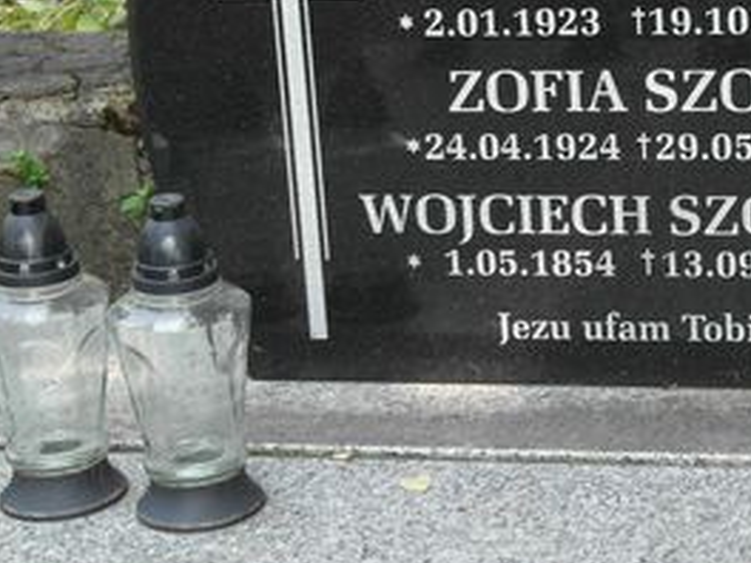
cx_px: 745
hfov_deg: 18.8
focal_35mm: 102
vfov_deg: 14.5
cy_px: 196
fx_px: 2213
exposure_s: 1/90
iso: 100
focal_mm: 9.1
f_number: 3.8
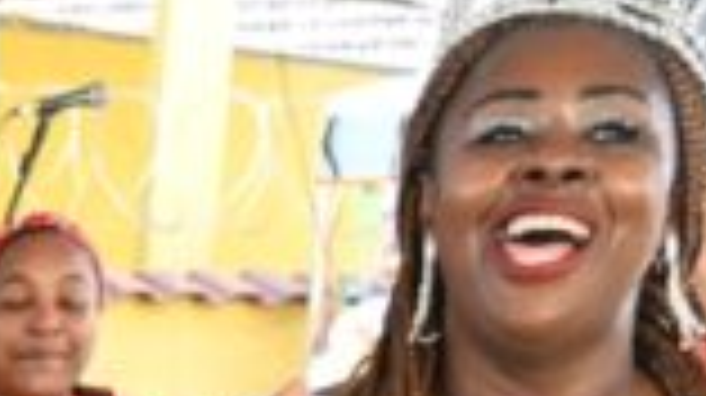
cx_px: -666
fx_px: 2693
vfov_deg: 7.6
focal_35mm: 144
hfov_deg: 13.1
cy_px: 1087
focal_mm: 18
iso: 5000
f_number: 5
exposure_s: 1/1250
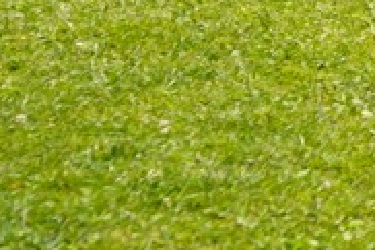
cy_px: -309
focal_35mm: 492
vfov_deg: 2.8
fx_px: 5120
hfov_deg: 4.0
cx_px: 1187
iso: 100
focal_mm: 70
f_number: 5
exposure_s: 1/500
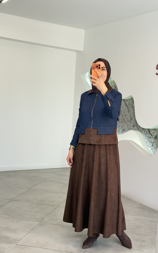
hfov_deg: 25.3
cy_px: 127
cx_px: 94
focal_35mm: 51
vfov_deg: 39.6
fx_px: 351
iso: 64
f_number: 1.78
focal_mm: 6.76
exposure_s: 1/125
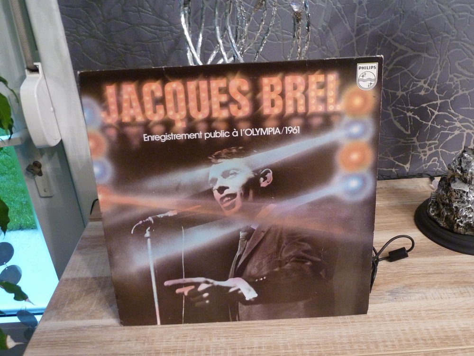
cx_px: 237
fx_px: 411
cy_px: 178
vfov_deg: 46.8
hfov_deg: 60.0
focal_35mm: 30
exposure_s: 1/8
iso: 400
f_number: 3.4
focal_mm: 5
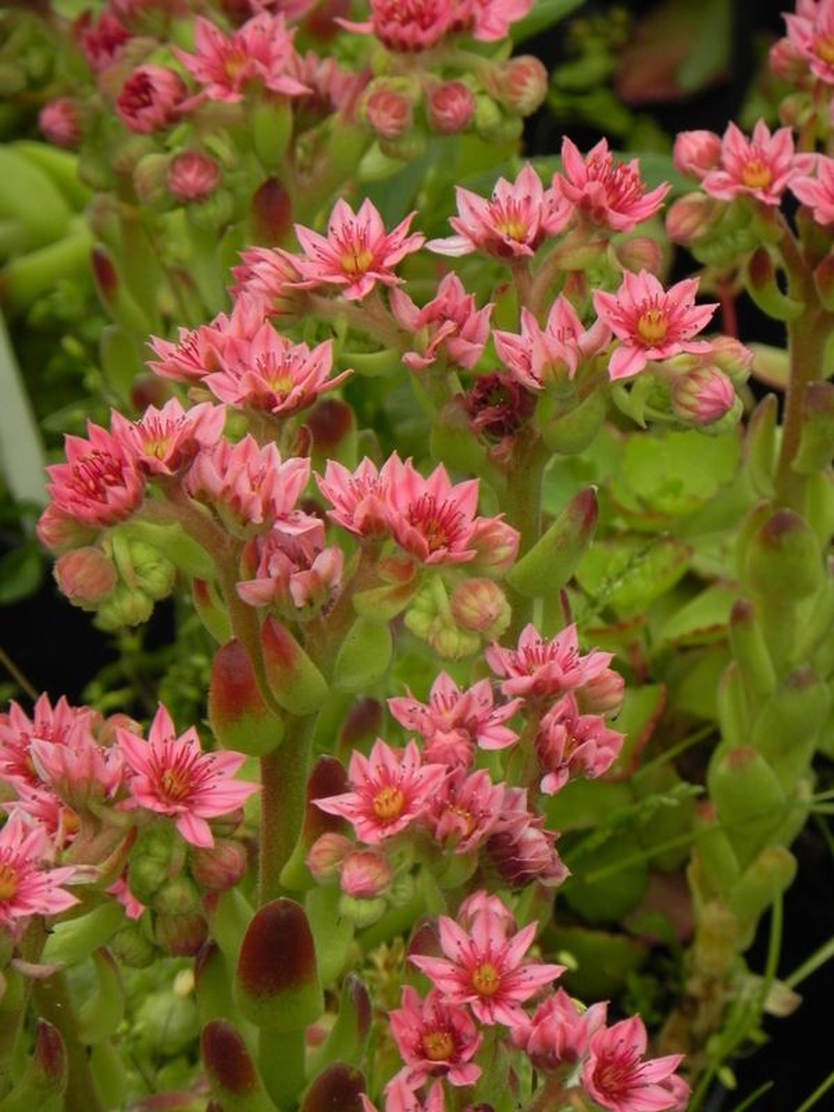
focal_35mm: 425
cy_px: 556
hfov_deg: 3.5
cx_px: 417
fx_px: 13653
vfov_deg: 4.7
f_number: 5
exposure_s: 1/500
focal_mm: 75.7
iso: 160
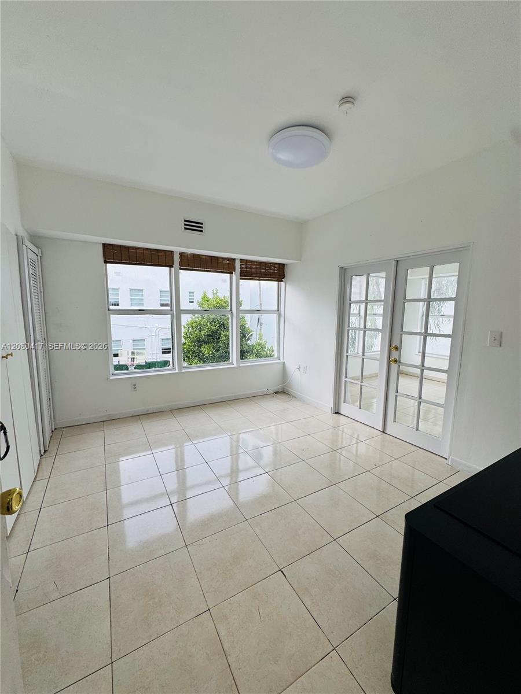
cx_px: 260
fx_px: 281
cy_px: 347
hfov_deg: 85.7
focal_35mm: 14
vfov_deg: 102.1
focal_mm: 2.22
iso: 50
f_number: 2.2
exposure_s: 1/120
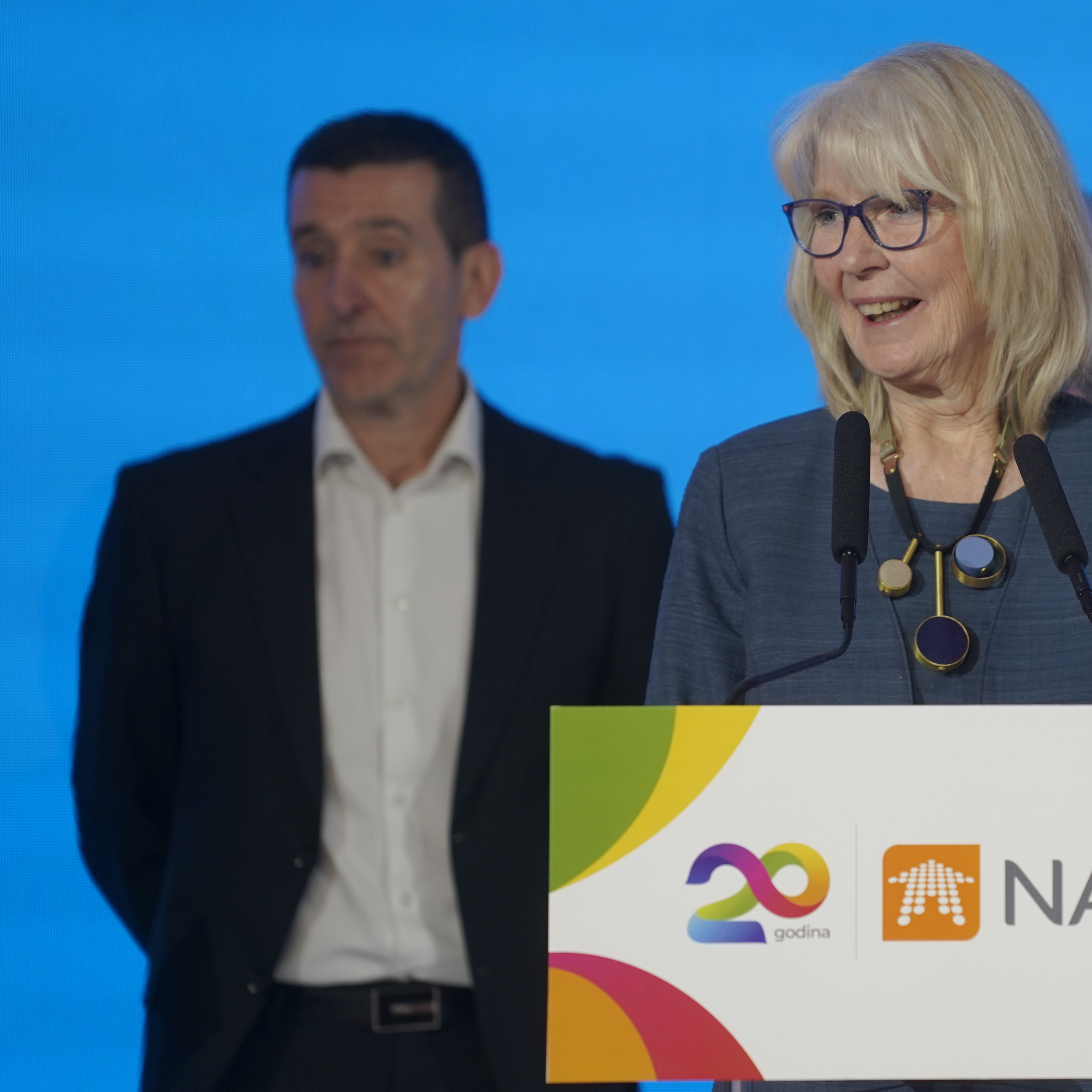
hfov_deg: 5.1
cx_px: 964
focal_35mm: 340
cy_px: 486
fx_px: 12135
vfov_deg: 5.2
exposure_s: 1/160
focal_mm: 200
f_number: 4
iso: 400
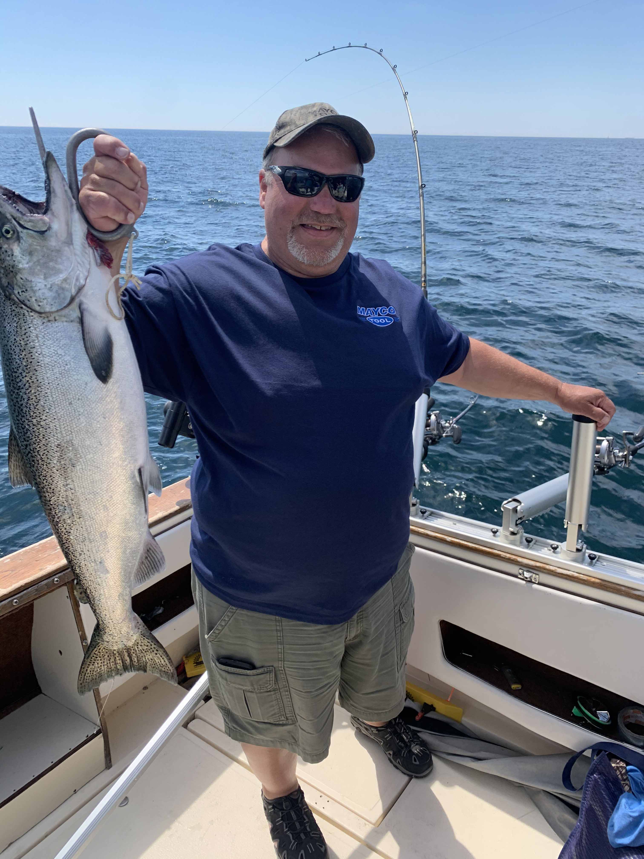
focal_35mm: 26
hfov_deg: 53.1
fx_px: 645
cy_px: 430
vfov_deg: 67.3
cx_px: 322
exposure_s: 1/1220
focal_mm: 4.25
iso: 25
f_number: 1.8
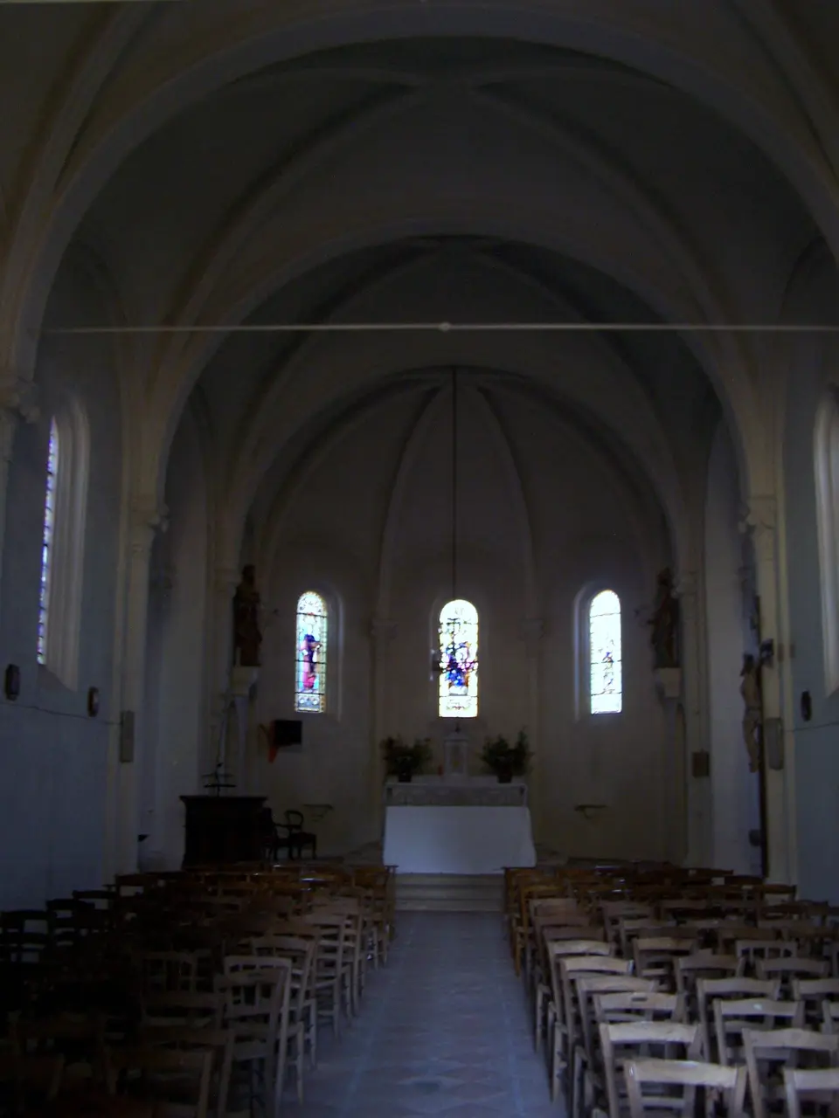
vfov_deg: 49.0
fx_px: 1228
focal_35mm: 38
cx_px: 420
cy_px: 559
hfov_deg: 37.7
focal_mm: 6.3
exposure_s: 1/8
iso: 140
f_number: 2.8
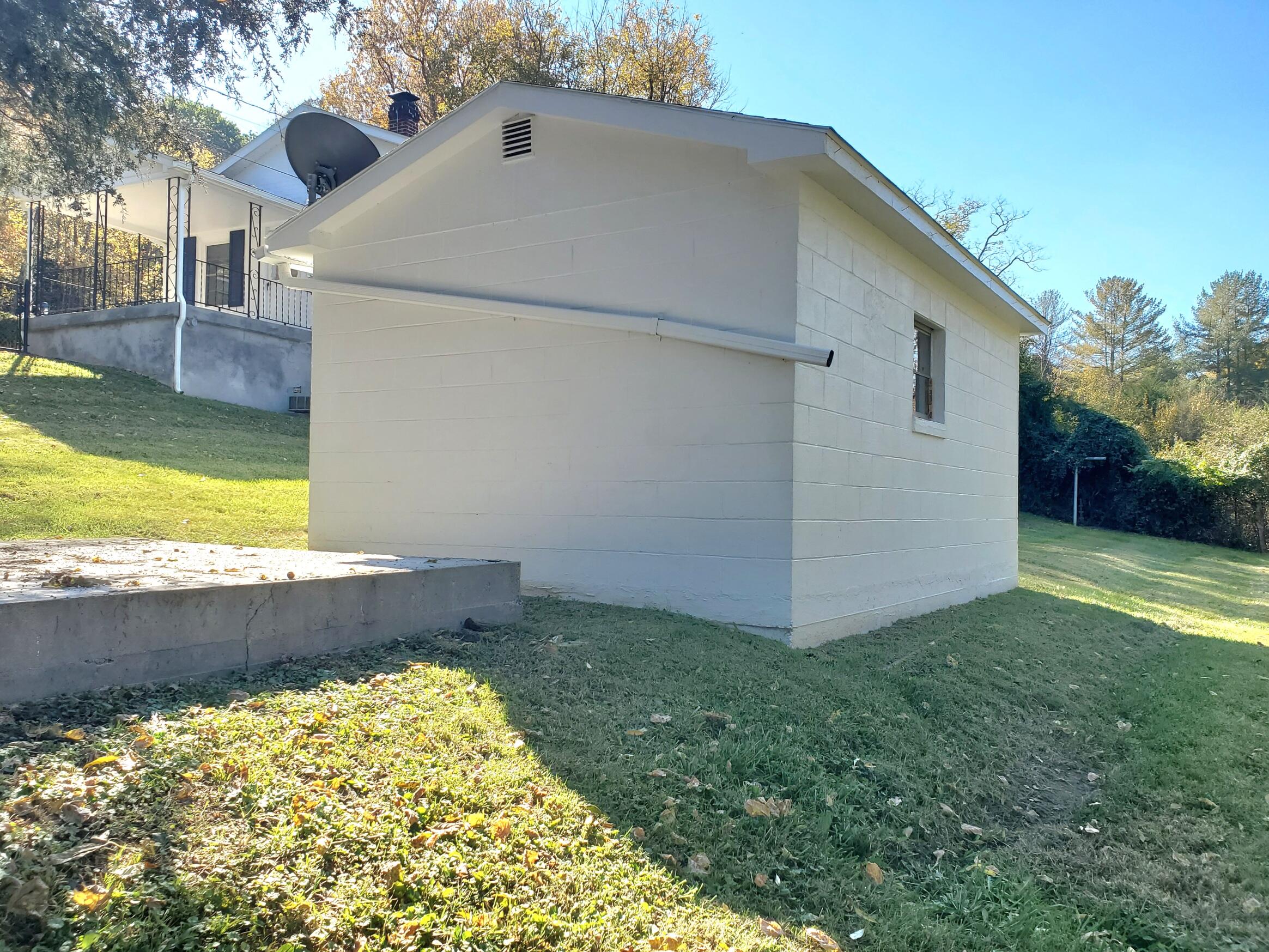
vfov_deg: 53.1
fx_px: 953
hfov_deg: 67.3
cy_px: 476
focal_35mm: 26
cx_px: 634
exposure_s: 1/500
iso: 50
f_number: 2.4
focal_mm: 4.3
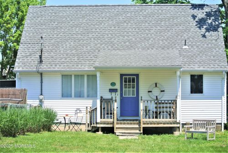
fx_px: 514
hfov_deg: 25.0
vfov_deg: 16.9
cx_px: 114
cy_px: 76
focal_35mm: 81
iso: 100
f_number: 4
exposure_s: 1/1000
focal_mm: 30
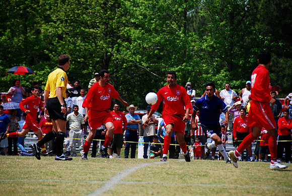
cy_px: 98
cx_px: 146
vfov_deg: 4.6
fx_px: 2436
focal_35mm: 300
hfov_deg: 6.9
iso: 100
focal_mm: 200
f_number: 5.6
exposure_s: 1/400
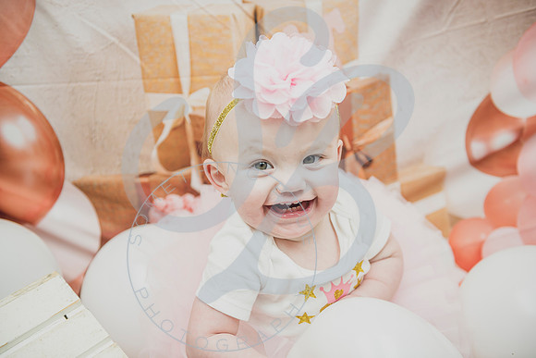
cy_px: 179
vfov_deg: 31.9
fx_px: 625
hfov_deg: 46.4
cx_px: 268
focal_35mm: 42
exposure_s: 1/125
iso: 200
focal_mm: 42
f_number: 2.8
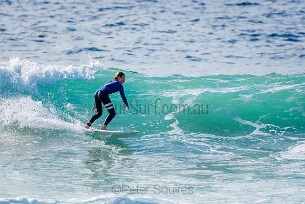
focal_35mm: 600
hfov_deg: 3.4
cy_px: 102
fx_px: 5084
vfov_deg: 2.3
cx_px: 152
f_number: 5.6
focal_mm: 400
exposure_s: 1/2000
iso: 320
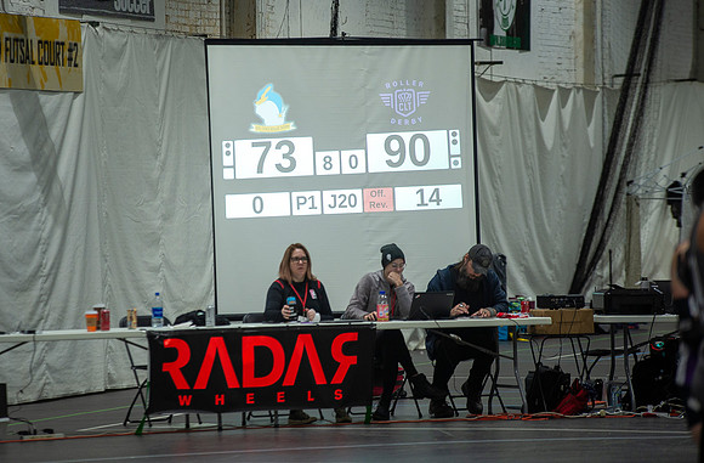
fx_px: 4550
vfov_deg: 5.8
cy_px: 214
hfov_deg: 8.8
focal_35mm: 234
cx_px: 295
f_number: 2.8
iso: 800
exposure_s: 1/125
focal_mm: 200
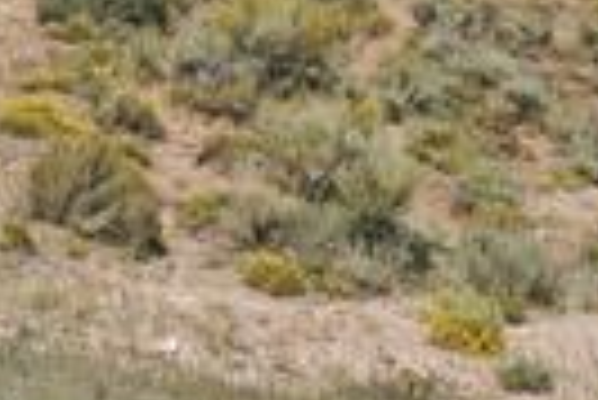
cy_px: -742
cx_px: -773
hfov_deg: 8.8
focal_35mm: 215
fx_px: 3575
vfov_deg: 6.0
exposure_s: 1/200
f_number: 4.5
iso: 100
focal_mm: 10.26
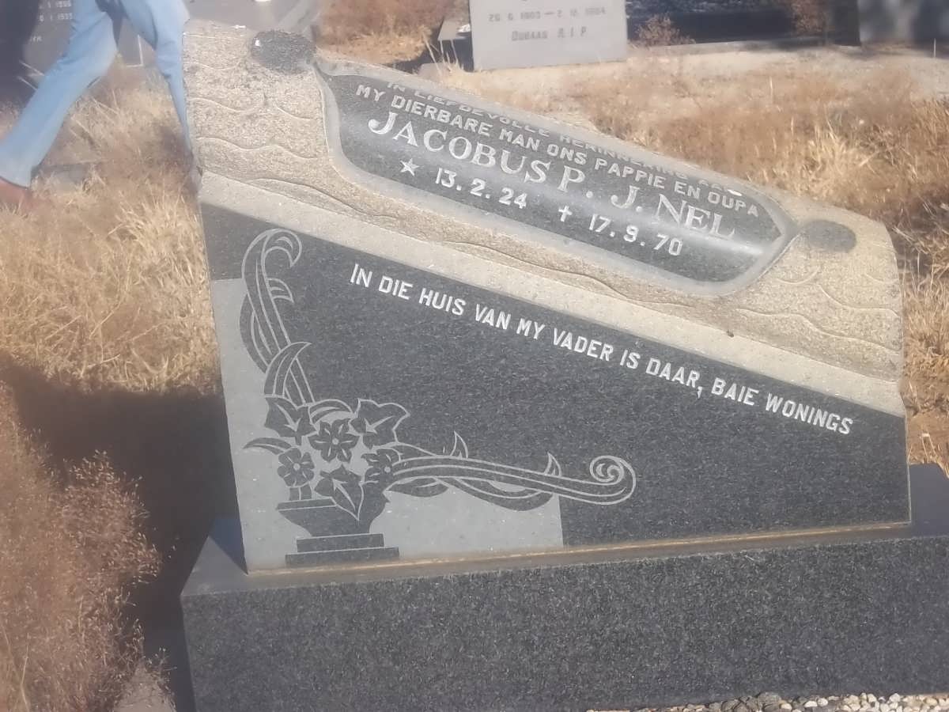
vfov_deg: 19.1
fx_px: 2111
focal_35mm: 77
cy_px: 356
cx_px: 474
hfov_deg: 25.3
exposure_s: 1/500
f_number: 4.6
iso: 80
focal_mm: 13.7
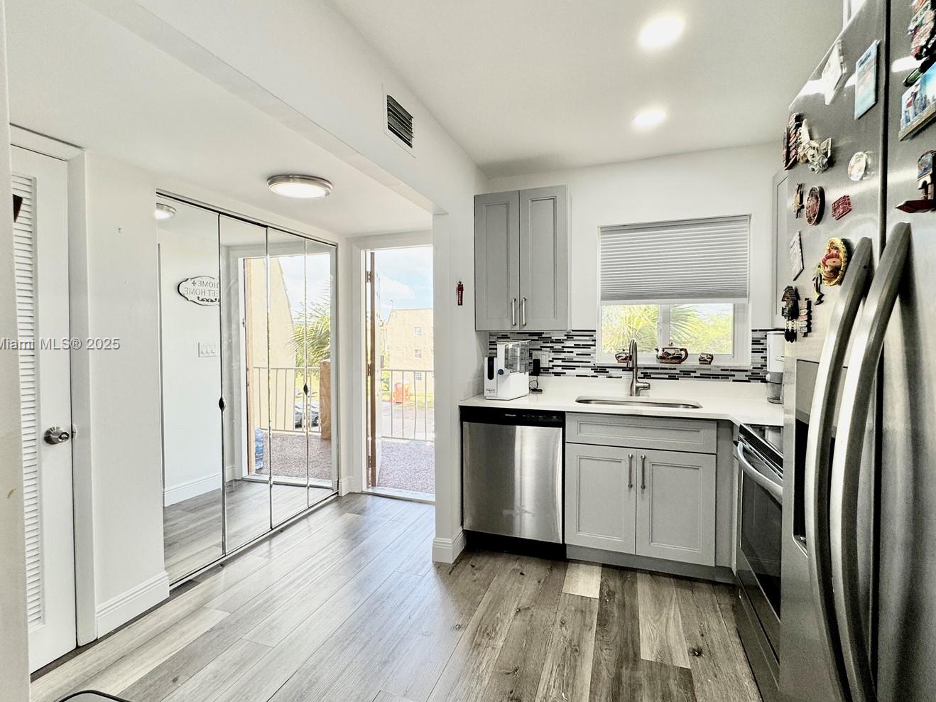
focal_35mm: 17
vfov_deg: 74.7
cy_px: 345
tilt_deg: -2.1
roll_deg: -0.3
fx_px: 460
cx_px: 460
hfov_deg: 91.0
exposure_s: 1/148
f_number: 2.2
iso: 40
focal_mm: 2.22
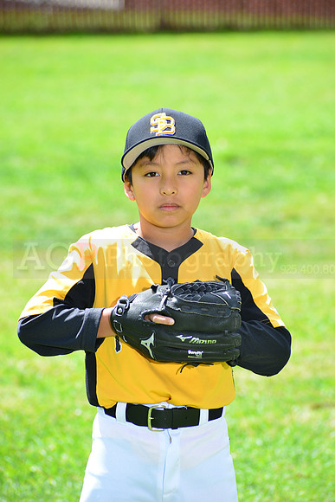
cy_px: 251
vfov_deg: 10.3
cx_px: 168
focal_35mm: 200
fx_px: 2790
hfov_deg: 6.9
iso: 200
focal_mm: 200
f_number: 8
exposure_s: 1/200
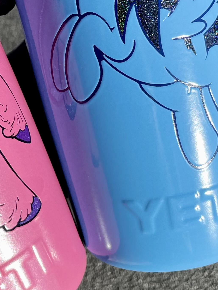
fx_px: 596
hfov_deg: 19.8
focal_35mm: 71
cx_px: -21
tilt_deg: -59.4
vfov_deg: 27.0
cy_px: 72
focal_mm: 4.2
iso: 32
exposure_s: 1/3040
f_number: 1.6
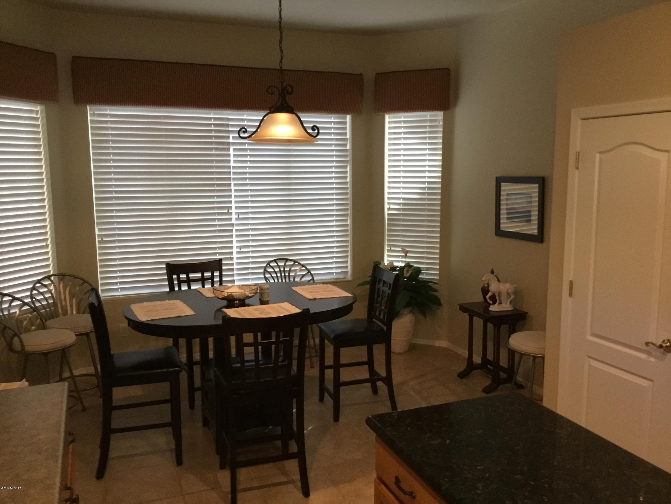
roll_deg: +1.1
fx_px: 601
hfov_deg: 58.4
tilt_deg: -7.4
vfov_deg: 45.4
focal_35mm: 31
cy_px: 252
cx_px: 336
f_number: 2.4
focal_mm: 3.3
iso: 160
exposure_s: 1/30
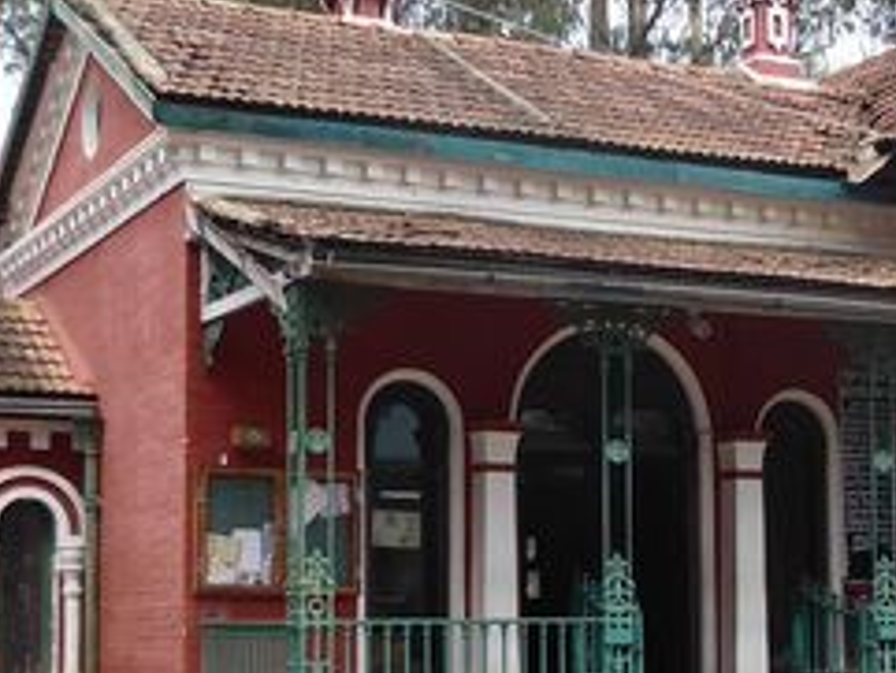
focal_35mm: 83
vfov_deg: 17.7
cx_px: 643
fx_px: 2149
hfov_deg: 23.4
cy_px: 509
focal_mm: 4.3
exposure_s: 1/250
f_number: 3.3
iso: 80
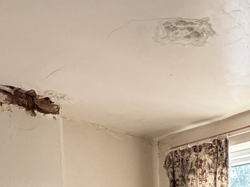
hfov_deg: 31.0
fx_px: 433
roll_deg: +0.2
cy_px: 338
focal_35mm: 60
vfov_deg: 18.8
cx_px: 214
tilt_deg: -9.9
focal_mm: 2.22
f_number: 2.2
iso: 320
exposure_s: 1/121
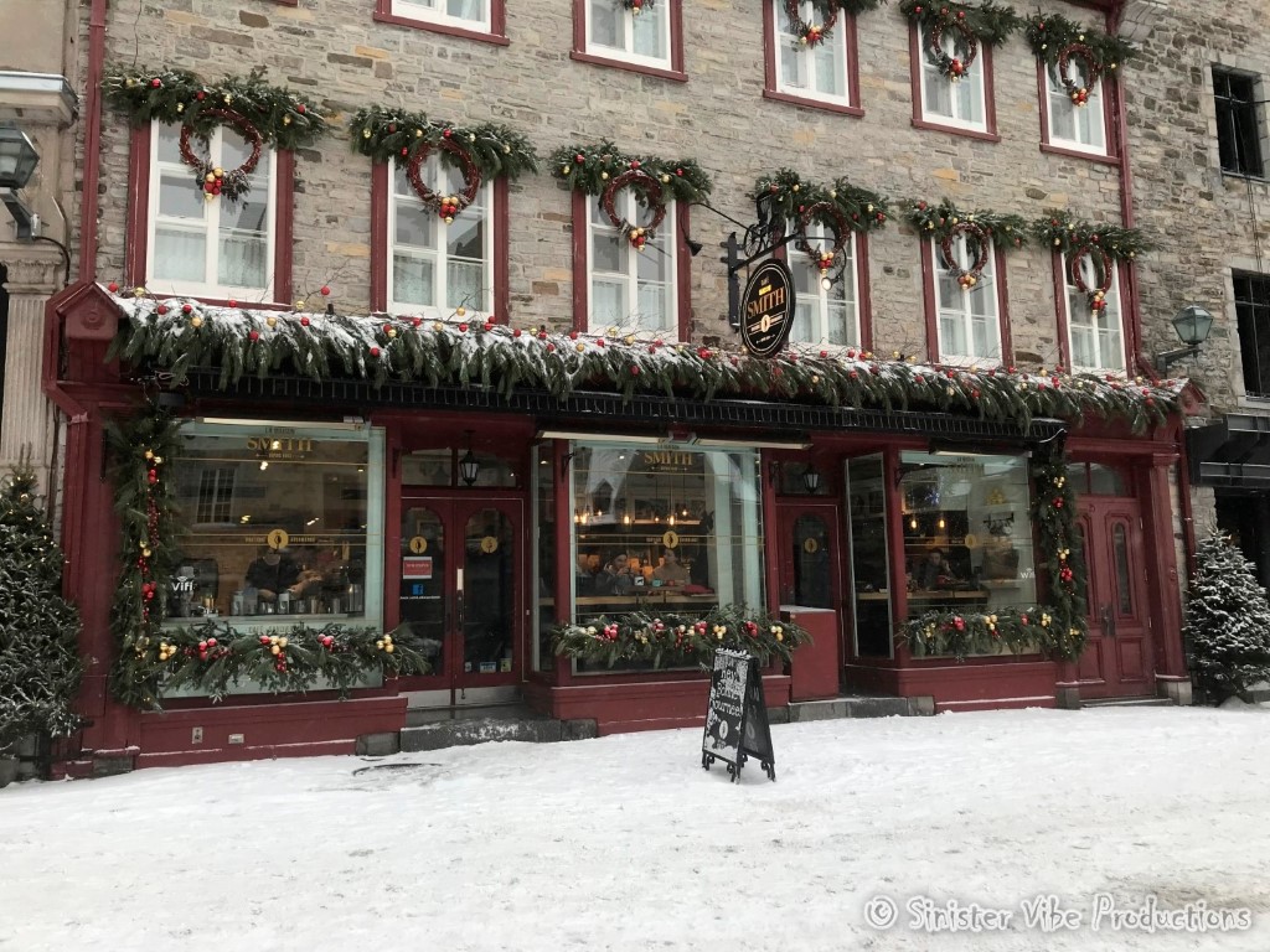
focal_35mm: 28
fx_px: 1027
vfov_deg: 49.7
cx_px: 635
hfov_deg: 63.4
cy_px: 476
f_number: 1.8
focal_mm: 3.99
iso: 20
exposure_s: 1/220
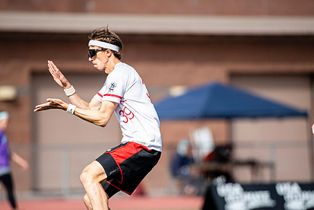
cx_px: 163
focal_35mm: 421
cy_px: 137
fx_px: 3675
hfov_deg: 4.9
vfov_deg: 3.3
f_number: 3.2
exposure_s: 1/1600
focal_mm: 300
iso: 100
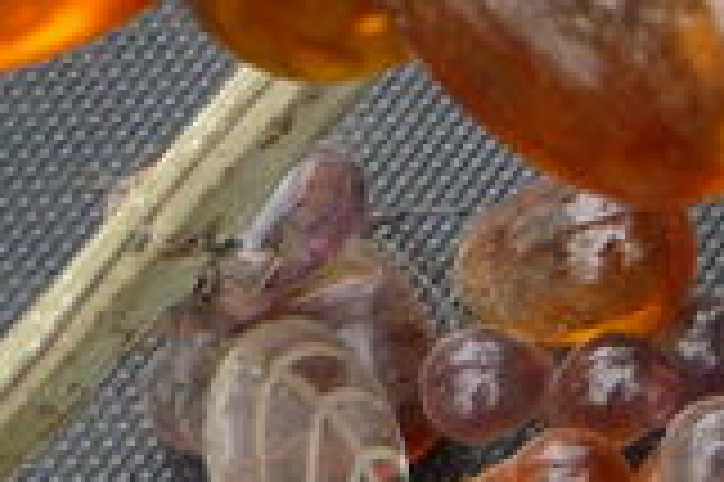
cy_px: -414
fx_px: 3898
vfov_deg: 6.9
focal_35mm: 194
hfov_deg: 9.6
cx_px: 1650
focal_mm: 5.2
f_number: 3.3
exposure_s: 1/80
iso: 100
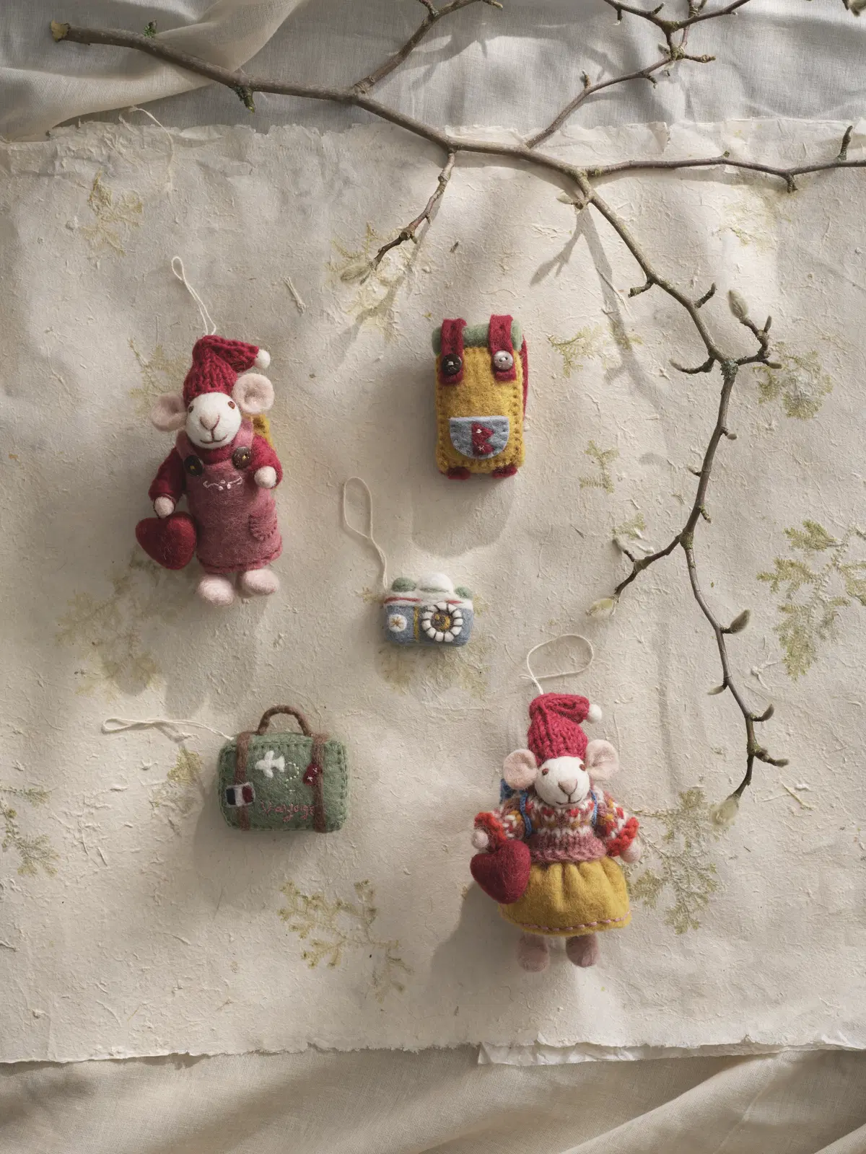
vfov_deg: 30.7
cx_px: 433
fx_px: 2101
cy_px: 577
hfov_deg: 23.3
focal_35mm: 63
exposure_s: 1/4
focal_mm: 80
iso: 500
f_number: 8
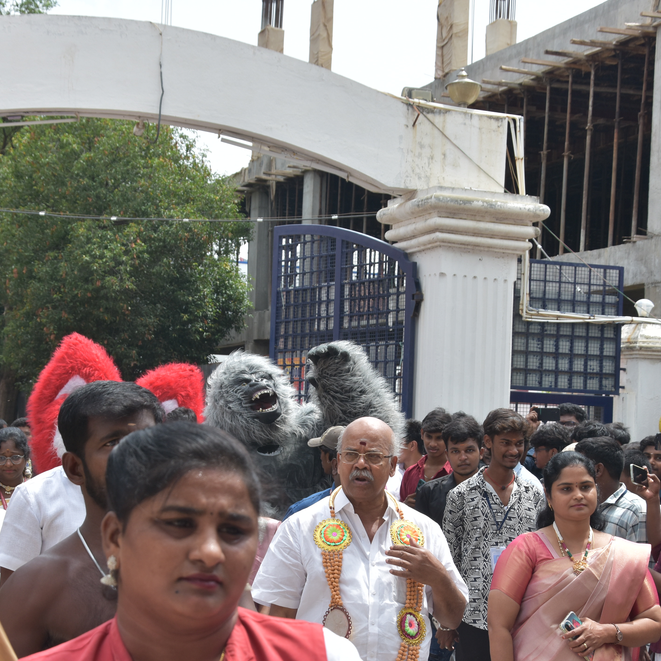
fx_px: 1527
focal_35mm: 71
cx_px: 296
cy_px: 346
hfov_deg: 24.4
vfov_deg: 24.4
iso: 250
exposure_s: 1/500
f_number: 8
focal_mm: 35
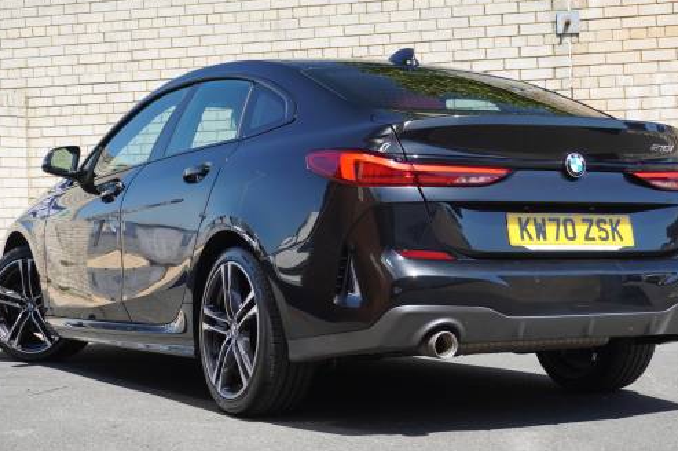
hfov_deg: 27.4
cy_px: 208
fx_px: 1393
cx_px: 336
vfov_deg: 18.4
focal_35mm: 74
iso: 160
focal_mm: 38
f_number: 5.6
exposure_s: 1/160
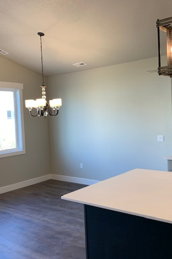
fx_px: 265
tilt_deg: -1.2
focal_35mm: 37
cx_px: 78
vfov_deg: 51.9
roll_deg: +4.1
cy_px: 128
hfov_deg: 35.9
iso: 100
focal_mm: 4.25
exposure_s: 1/120
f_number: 1.8
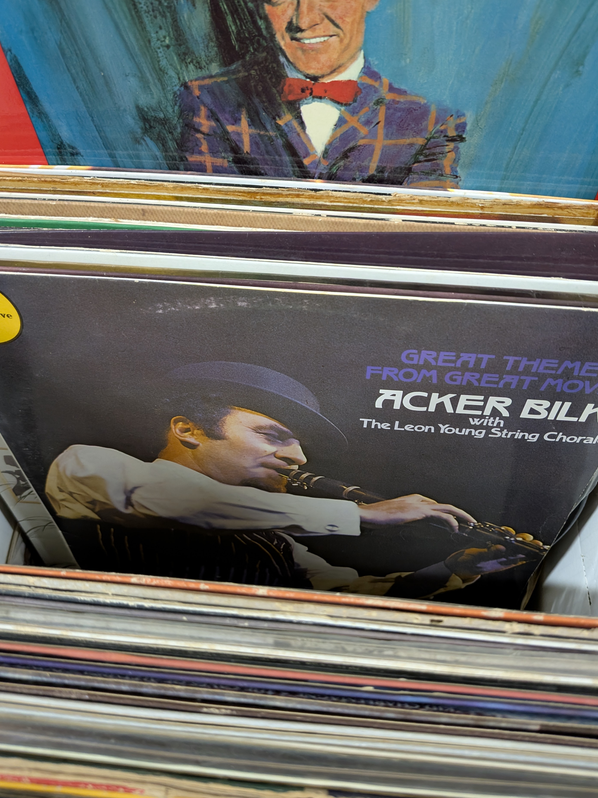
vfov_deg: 67.3
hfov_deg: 53.1
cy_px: 390
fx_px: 599
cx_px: 295
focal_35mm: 26
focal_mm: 4.53
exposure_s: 1/50
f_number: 1.7
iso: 670
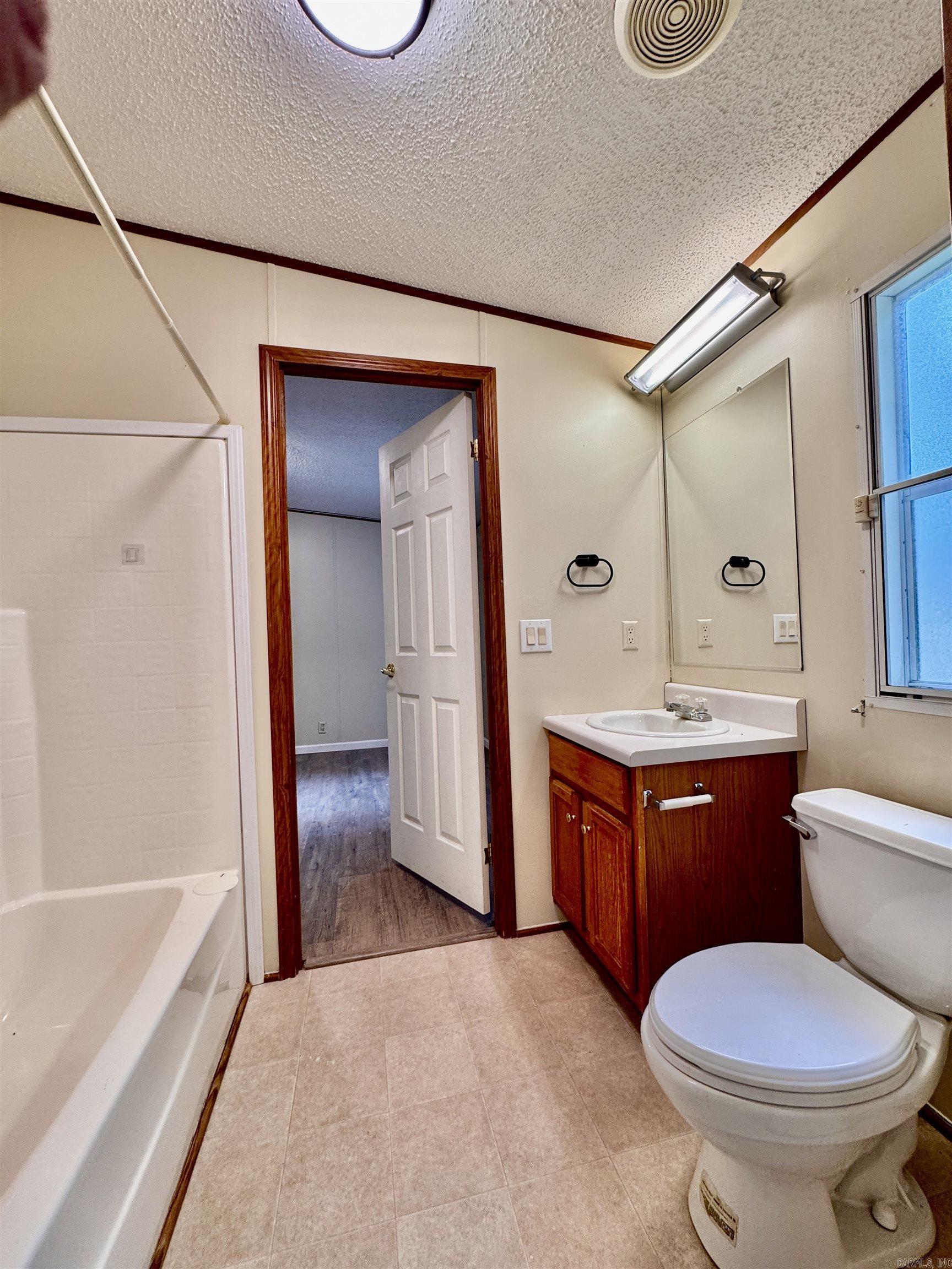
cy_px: 634
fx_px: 513
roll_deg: +1.6
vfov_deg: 102.1
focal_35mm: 14
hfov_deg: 85.7
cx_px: 476
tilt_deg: +0.0
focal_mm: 2.22
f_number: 2.2
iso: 160
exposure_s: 1/120
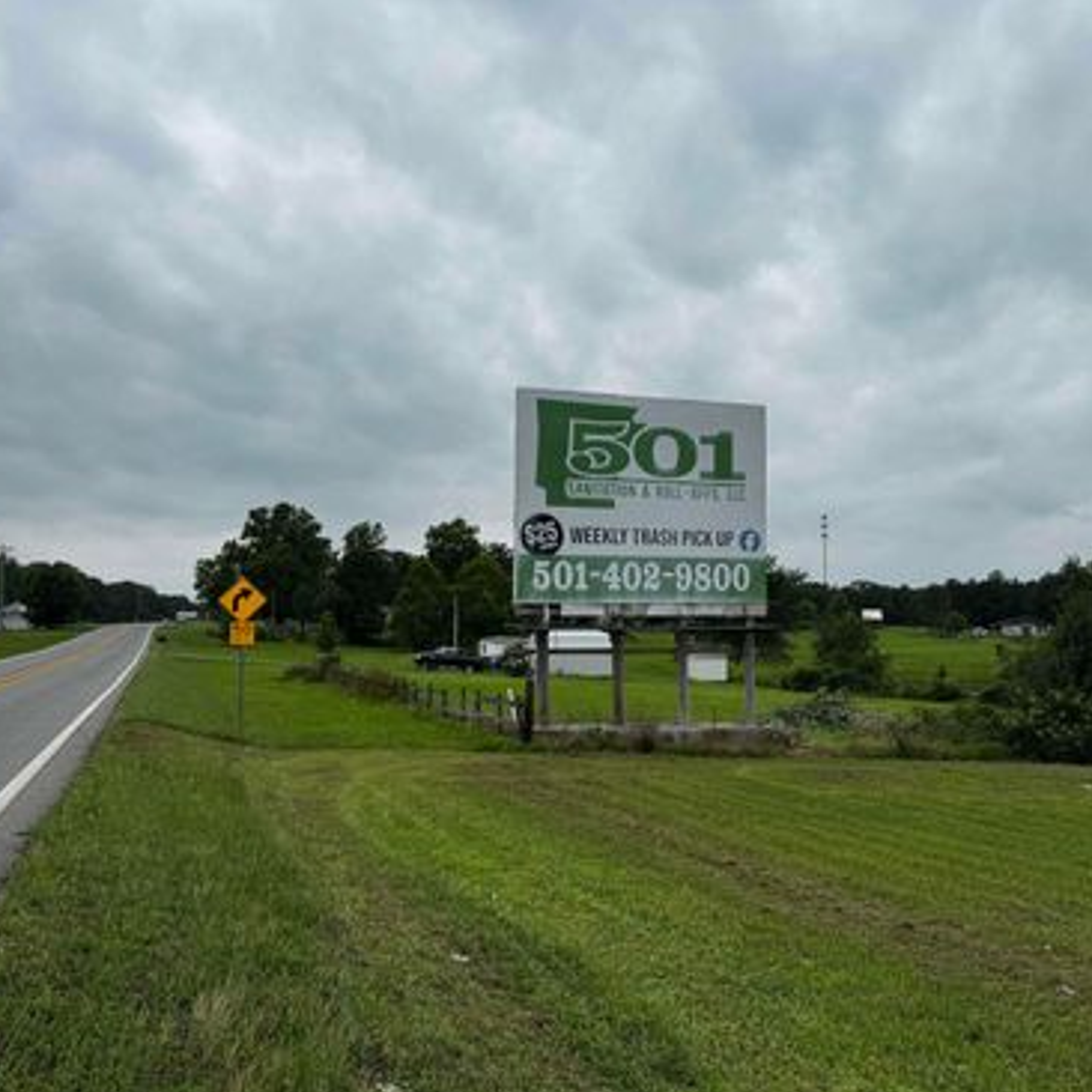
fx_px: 1035
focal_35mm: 29
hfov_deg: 55.5
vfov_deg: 55.6
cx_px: 609
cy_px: 553
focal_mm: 6.76
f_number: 1.78
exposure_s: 1/3096
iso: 80
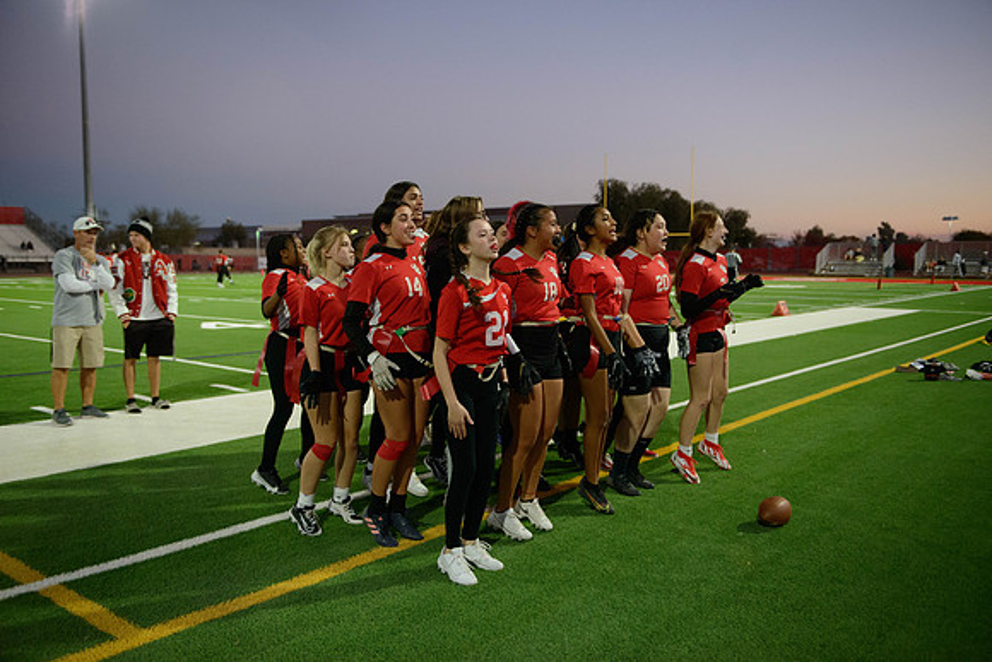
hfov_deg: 58.7
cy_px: 331
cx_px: 496
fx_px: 882
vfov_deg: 41.1
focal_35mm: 32
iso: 3200
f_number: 2.8
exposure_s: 1/640
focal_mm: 32
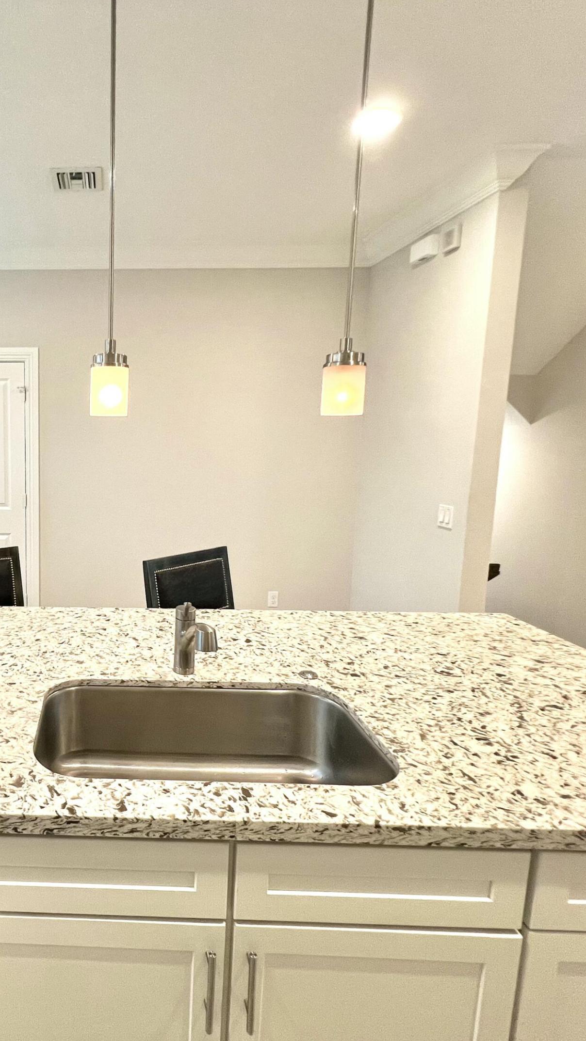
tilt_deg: -8.8
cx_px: 78
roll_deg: +0.2
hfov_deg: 52.5
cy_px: 518
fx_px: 525
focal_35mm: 19
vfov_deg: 89.6
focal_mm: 1.57
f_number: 1.8
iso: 200
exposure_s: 1/120
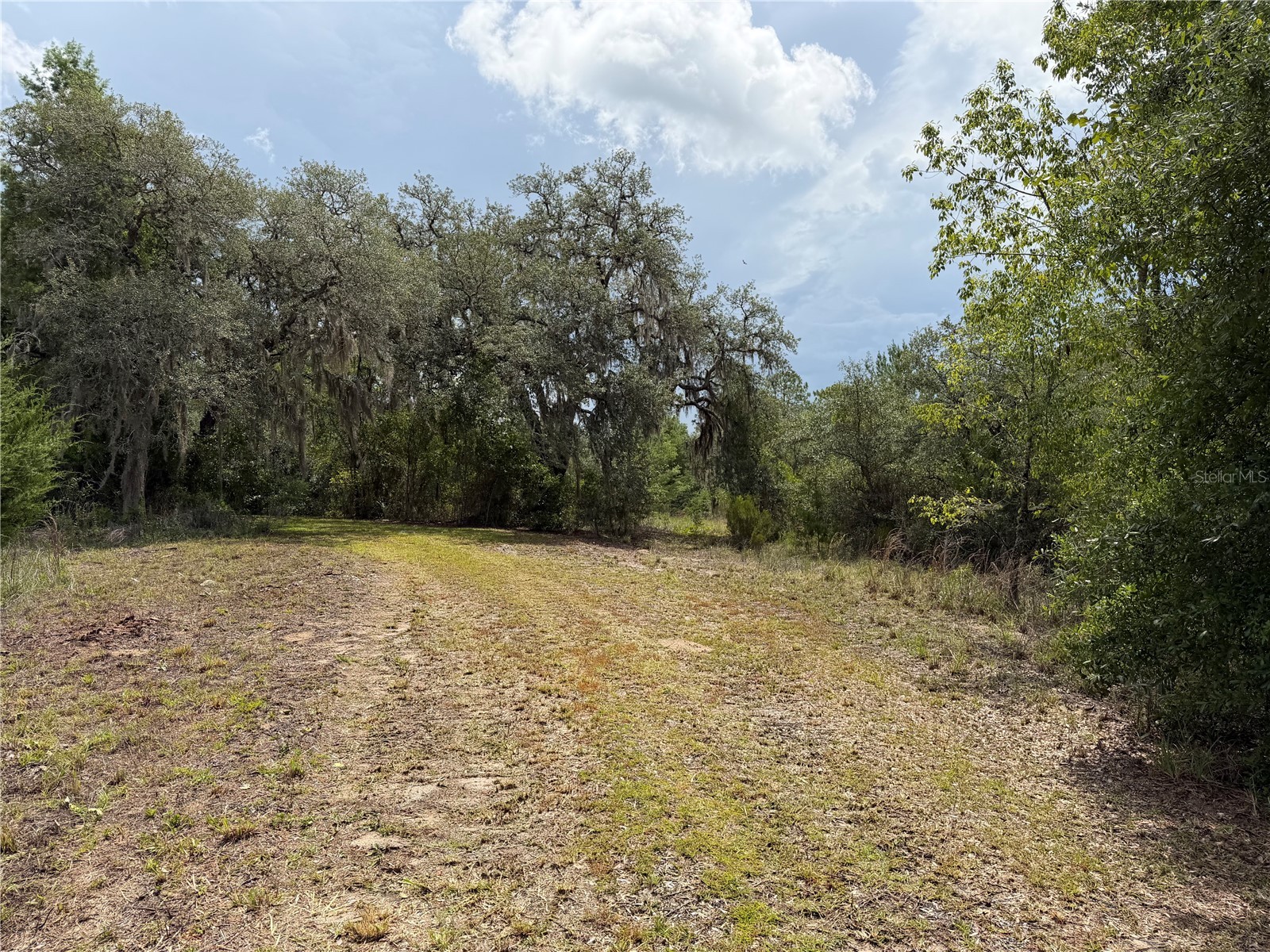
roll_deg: -0.5
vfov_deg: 56.8
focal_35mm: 24
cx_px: 635
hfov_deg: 71.6
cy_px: 476
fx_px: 881
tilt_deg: +1.6
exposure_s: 1/4975
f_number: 1.78
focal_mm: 6.76
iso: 80
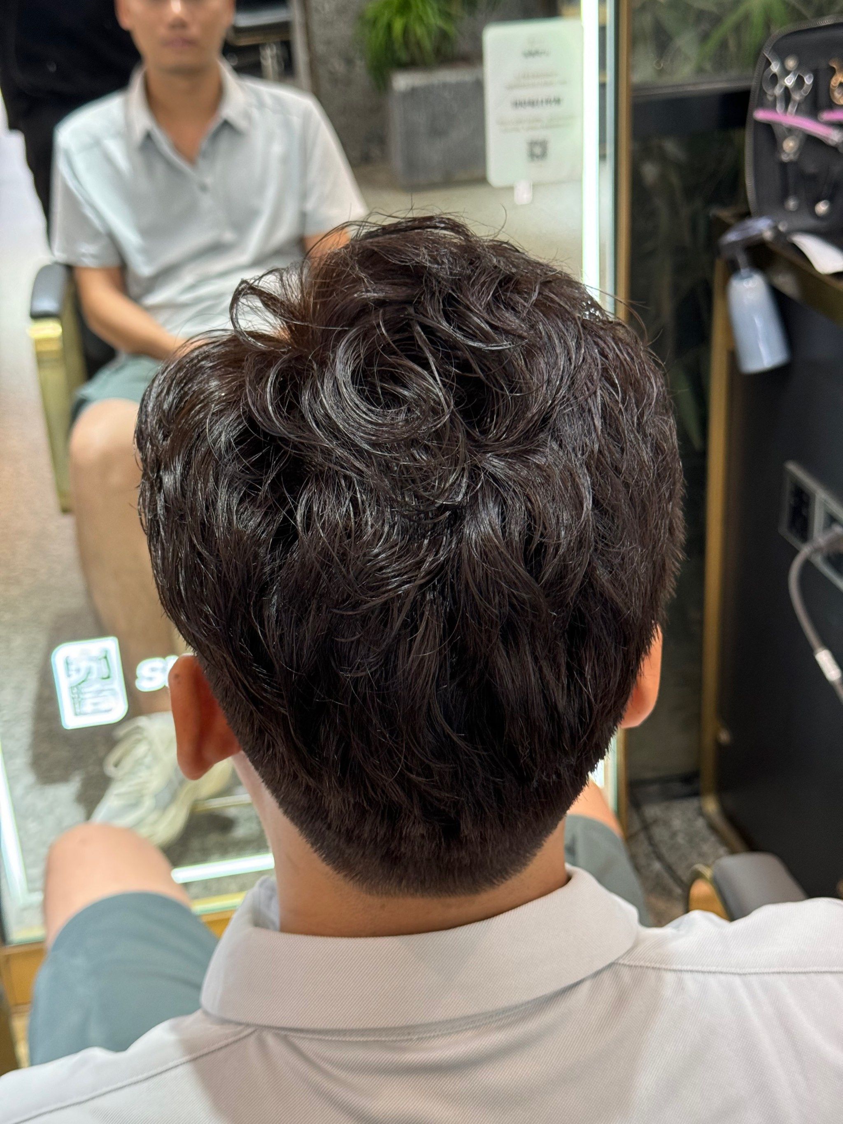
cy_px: 562
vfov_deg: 39.7
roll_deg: +3.0
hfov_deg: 30.3
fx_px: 1558
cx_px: 422
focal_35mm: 48
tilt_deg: -26.8
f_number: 1.78
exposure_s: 1/33
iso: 200
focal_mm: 6.76
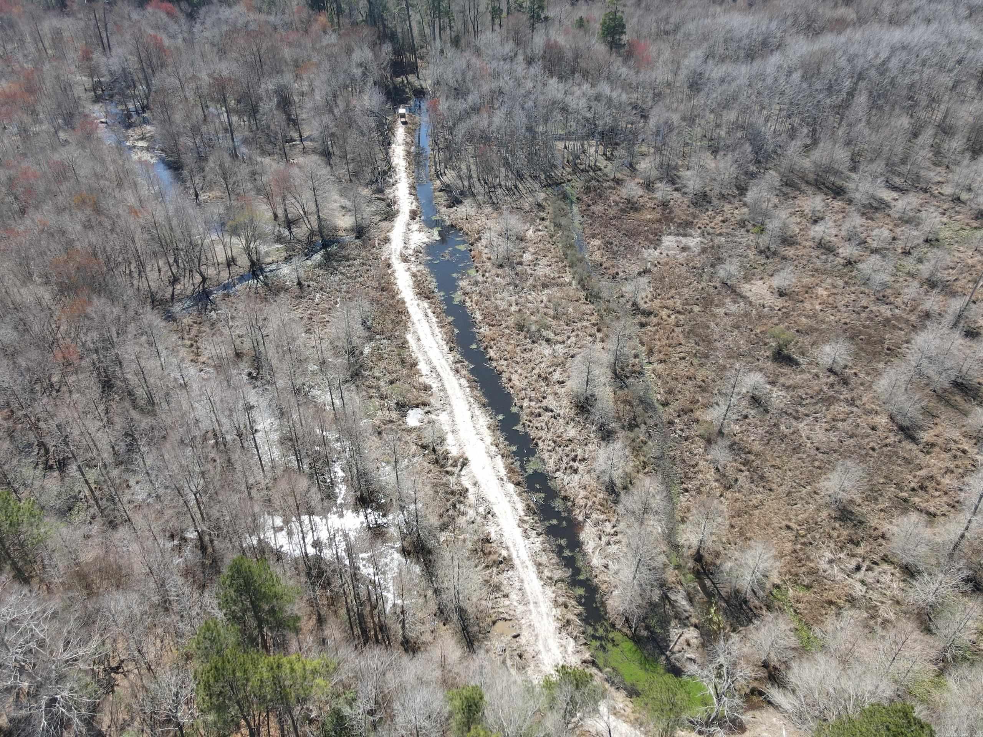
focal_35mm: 24
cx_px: 492
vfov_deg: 56.8
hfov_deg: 71.6
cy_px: 368
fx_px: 682
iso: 100
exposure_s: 1/15
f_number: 2.8
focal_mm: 4.5
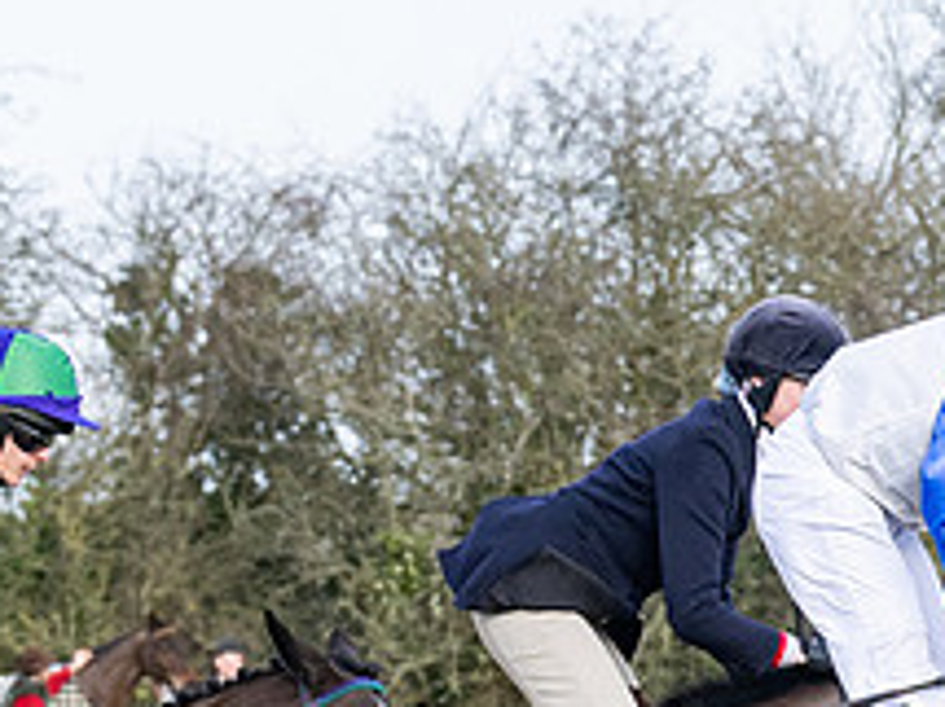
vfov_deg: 3.2
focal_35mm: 465
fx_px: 12687
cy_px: 1139
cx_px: 1039
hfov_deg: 4.3
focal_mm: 80
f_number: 5
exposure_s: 1/1000
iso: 400
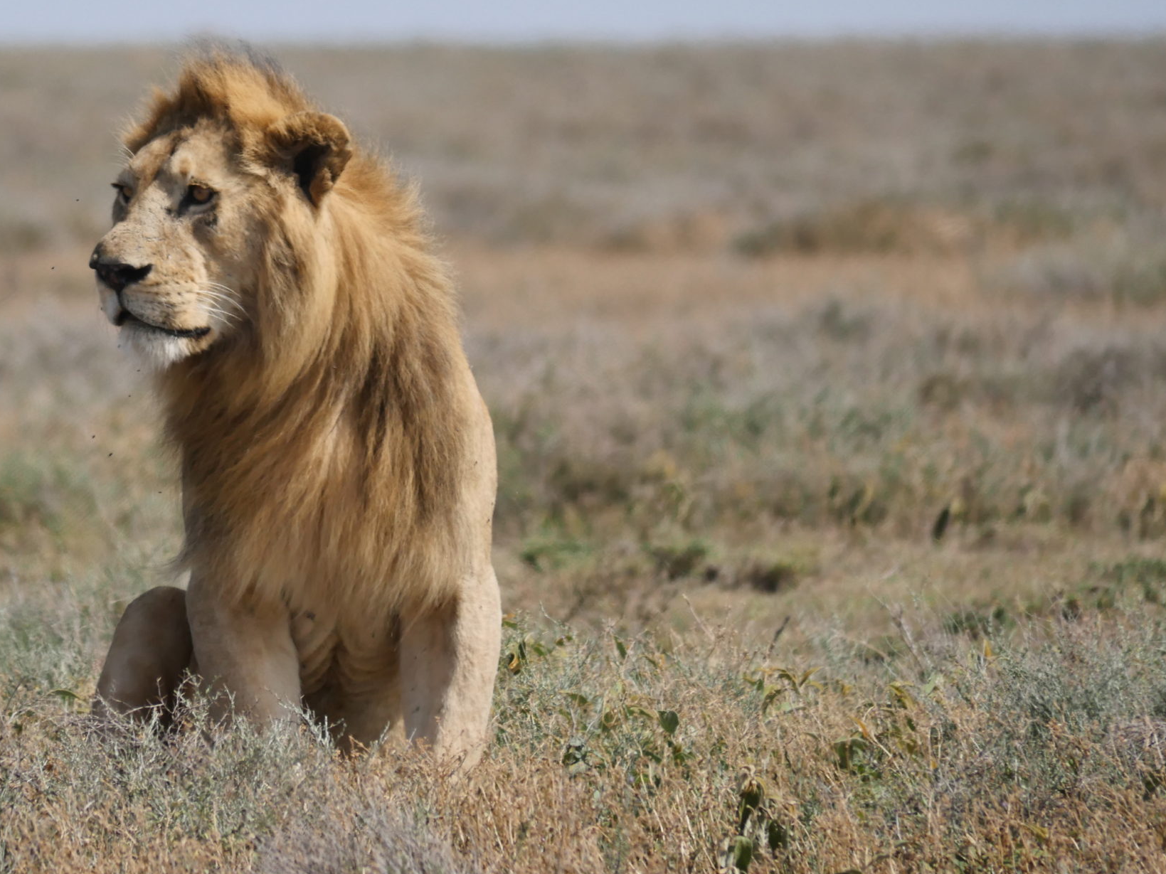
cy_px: 243
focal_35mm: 937
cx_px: 265
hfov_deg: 2.1
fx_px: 31559
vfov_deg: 1.6
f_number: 5.6
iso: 250
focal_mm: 300
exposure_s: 1/1300
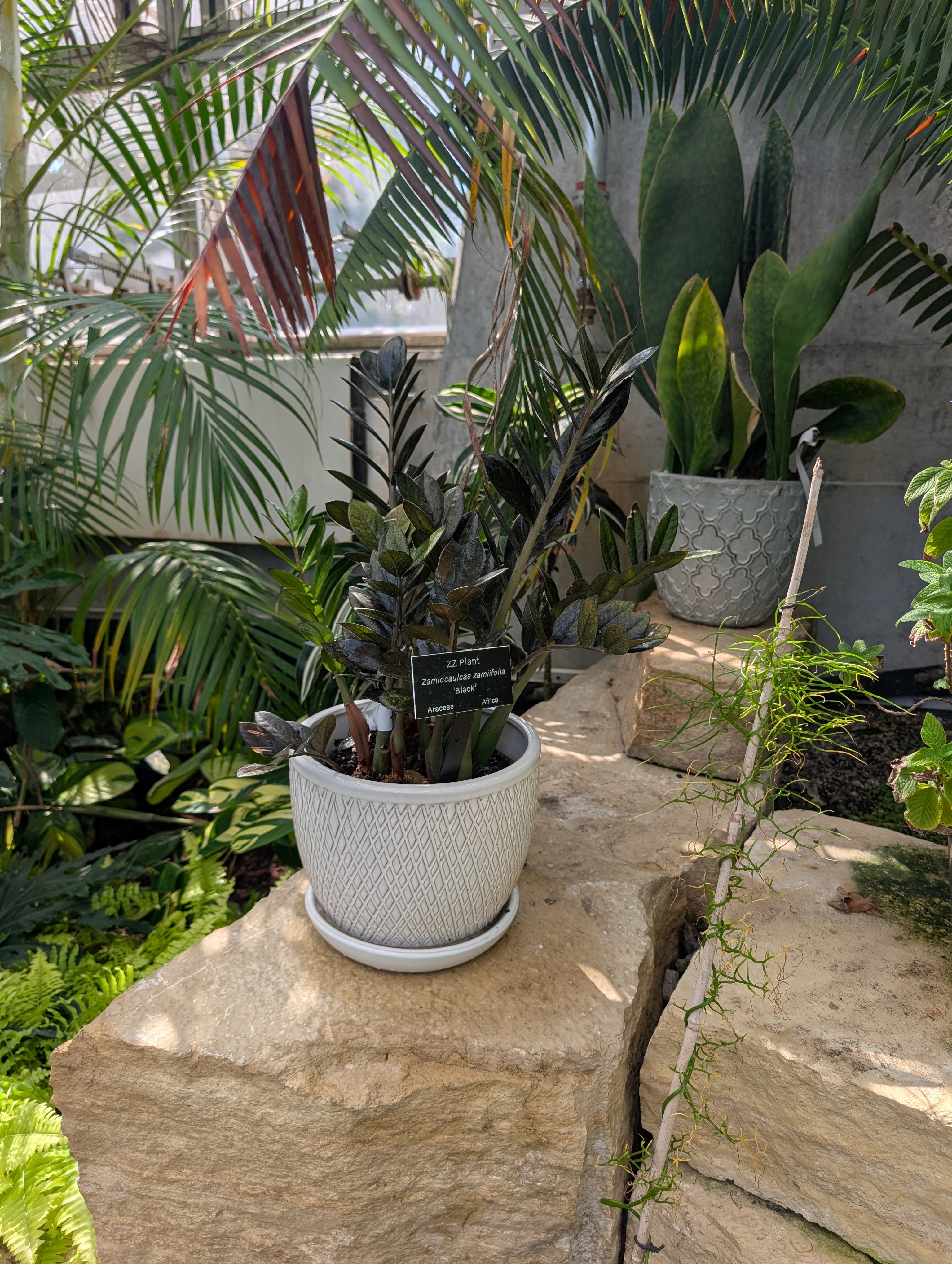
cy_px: 632
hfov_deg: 56.9
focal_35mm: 24
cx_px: 476
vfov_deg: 71.5
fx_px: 878
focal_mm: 6.9
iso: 20
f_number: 1.68
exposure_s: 1/814
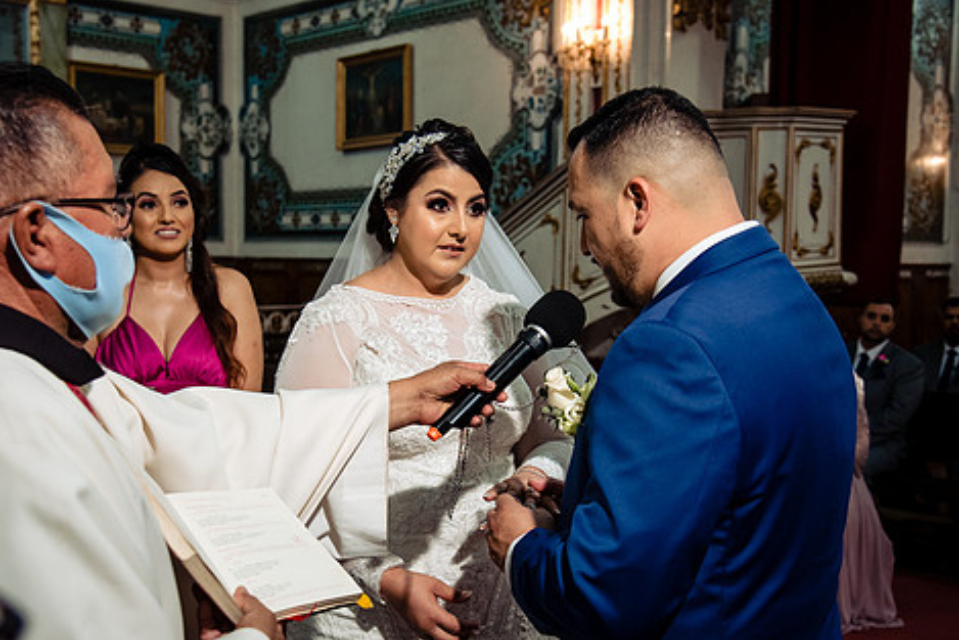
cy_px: 330
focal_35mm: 47
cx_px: 429
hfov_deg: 41.8
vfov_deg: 28.7
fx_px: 1252
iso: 2000
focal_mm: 38
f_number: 5
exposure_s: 1/125
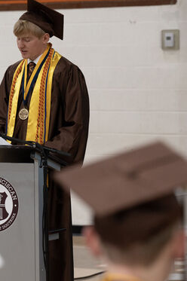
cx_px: 3
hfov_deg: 6.9
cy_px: 136
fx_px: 1546
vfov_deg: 10.4
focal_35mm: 198
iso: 1600
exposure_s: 1/100
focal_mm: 120
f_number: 4
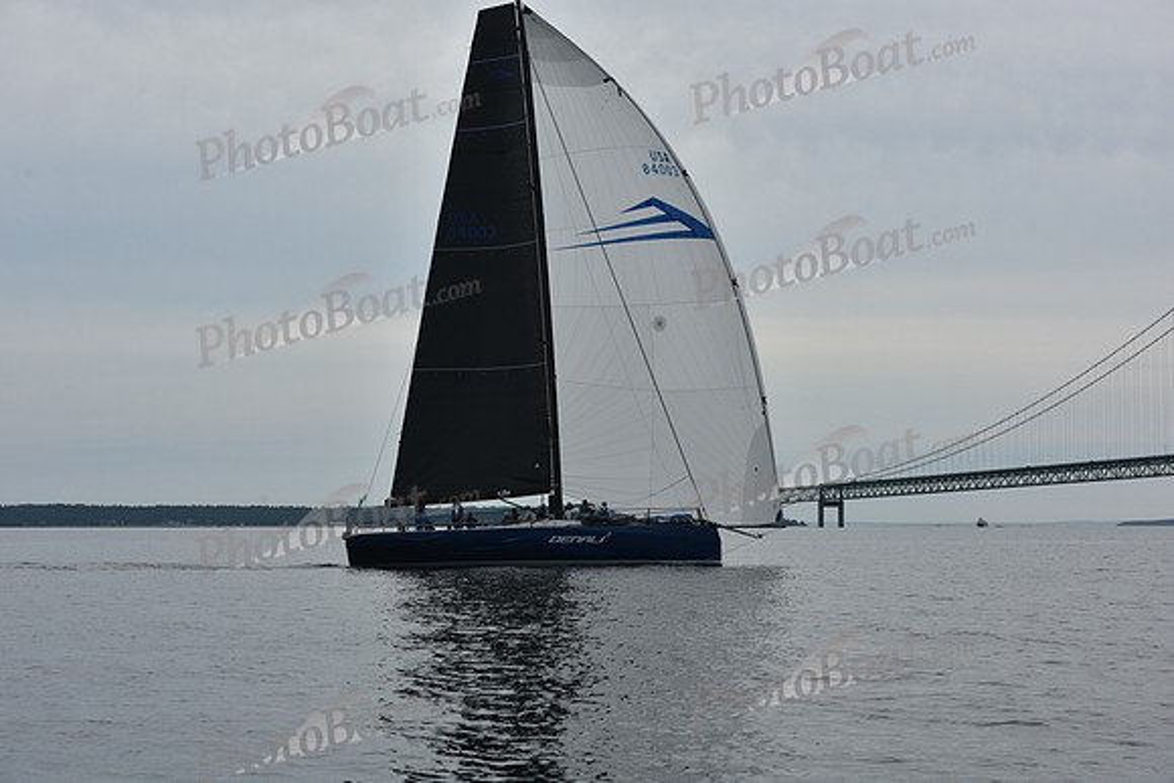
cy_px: 392
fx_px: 2283
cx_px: 587
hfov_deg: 28.8
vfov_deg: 19.5
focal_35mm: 70
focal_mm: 70
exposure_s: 1/800
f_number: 9
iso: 250
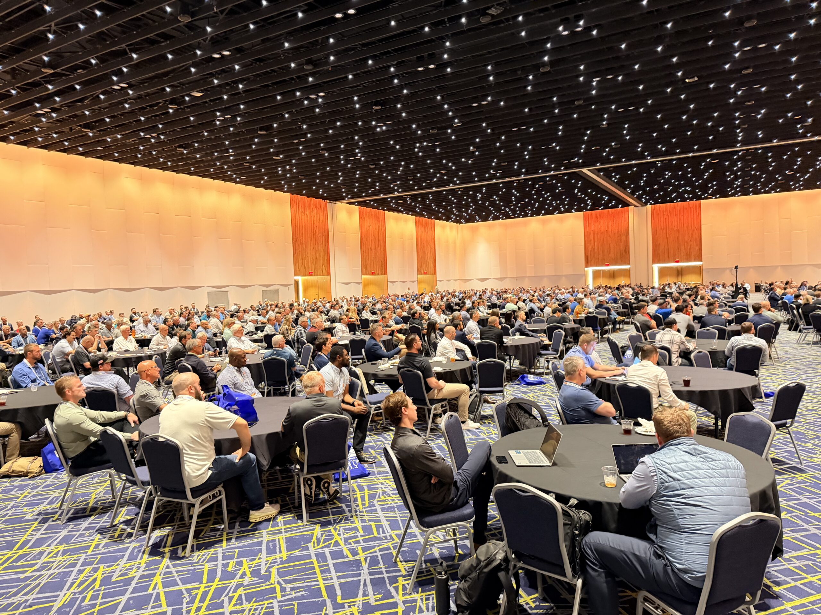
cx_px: 410
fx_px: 569
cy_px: 308
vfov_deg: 56.8
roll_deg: +2.6
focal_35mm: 24
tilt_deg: -1.9
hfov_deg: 71.6
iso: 1000
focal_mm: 6.76
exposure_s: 1/33
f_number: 1.78
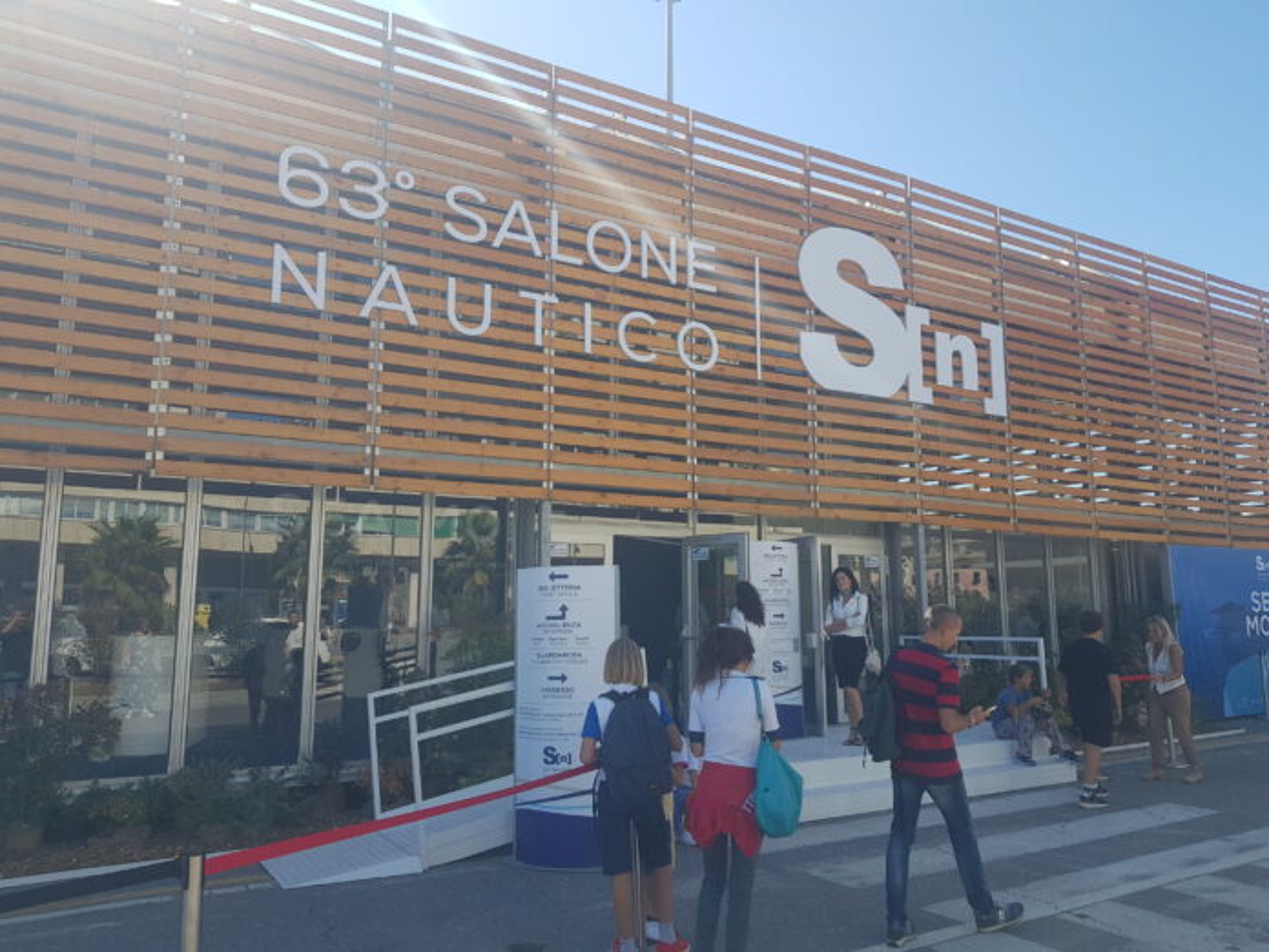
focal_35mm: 26
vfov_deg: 53.1
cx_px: 634
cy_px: 476
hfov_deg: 67.3
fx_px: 953
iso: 40
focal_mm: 4.2
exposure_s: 1/1018
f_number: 1.7
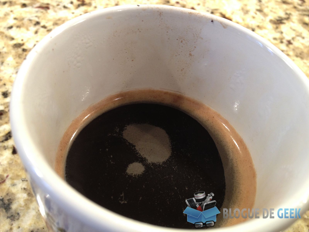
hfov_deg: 52.6
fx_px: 312
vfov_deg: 40.7
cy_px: 116
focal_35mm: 35
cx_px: 154
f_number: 2.4
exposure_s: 1/20
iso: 100
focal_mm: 4.28
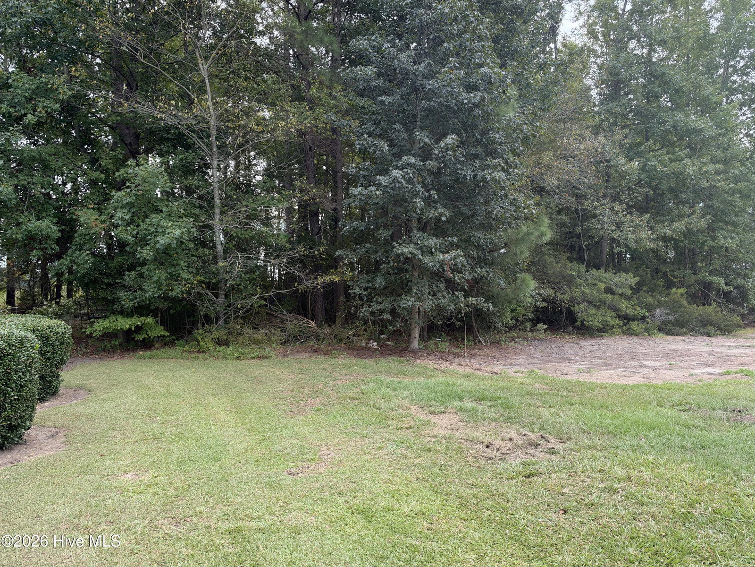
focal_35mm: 24
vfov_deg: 56.8
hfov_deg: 71.6
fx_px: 523
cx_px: 378
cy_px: 284
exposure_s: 1/538
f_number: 1.8
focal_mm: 6.93
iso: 80
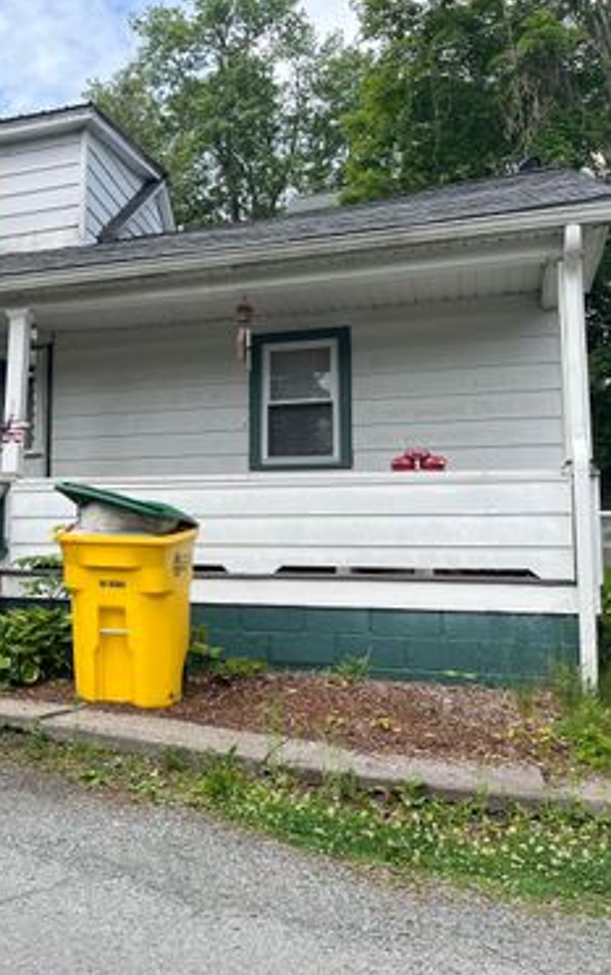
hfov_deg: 31.1
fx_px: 984
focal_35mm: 37
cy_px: 486
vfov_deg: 52.7
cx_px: -42
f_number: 1.6
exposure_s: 1/1647
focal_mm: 5.1
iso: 50
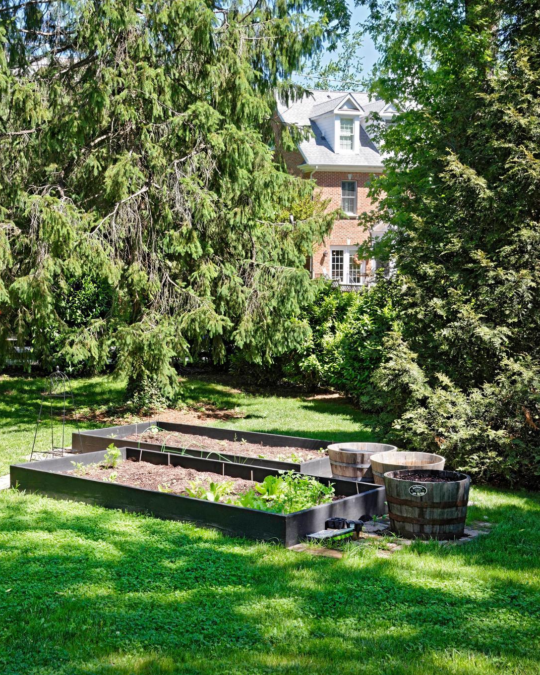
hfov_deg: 31.2
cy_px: 338
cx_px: 183
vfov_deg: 38.8
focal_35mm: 48
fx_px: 959
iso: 400
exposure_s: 1/160
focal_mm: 34
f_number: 8
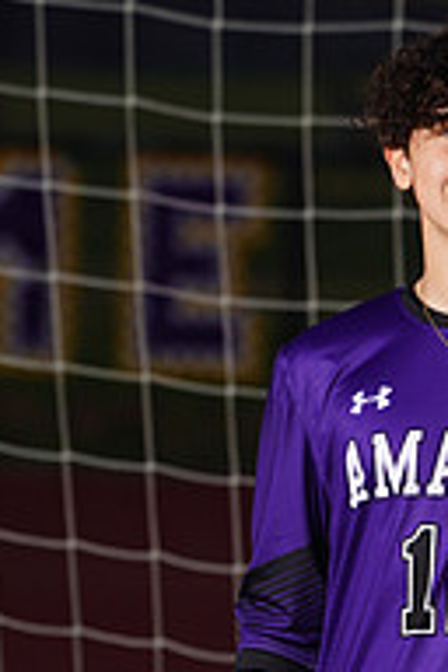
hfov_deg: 1.8
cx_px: 401
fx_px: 14634
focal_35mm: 784
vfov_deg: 2.6
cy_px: 847
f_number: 7.1
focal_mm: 259
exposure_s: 1/200
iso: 200
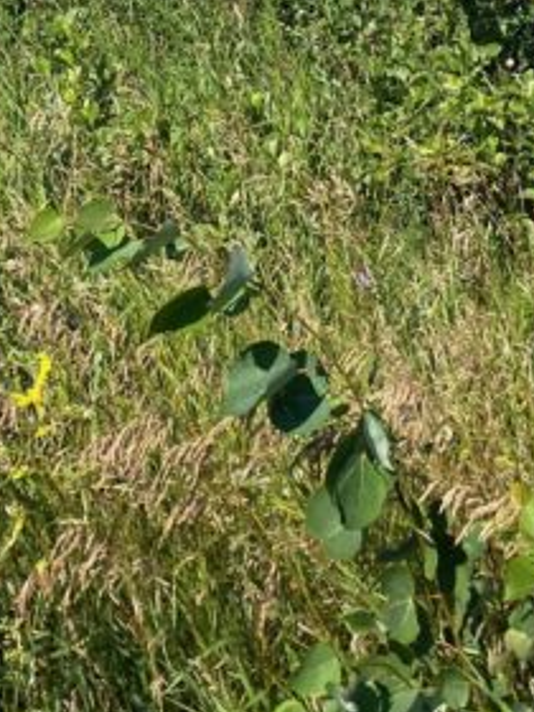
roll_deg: +0.1
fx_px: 1954
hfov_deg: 15.5
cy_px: -498
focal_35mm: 95
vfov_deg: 17.5
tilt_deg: -1.0
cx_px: 328
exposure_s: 1/2755
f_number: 1.8
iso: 32
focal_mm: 4.25
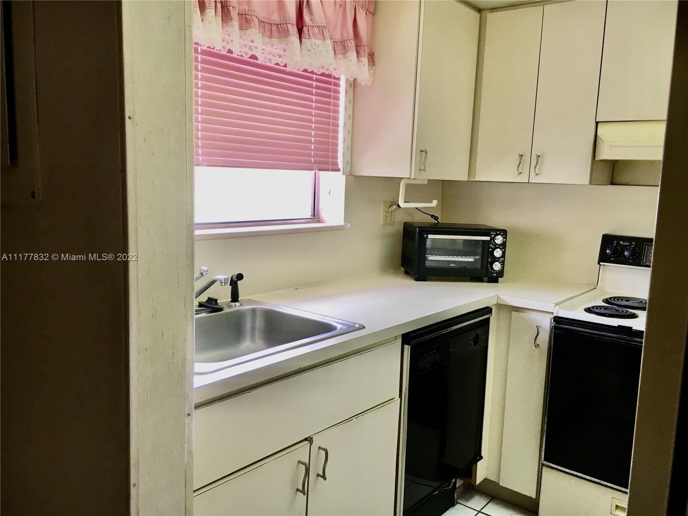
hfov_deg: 61.7
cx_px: 344
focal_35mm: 29
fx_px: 576
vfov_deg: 48.2
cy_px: 258
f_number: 2.2
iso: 40
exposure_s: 1/30
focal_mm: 4.15
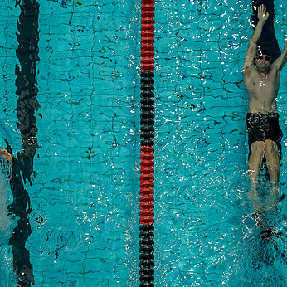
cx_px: 134
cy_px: 146
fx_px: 2589
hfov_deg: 6.3
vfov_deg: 6.3
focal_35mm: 276
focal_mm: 67
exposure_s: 1/1000
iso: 1000
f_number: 2.8
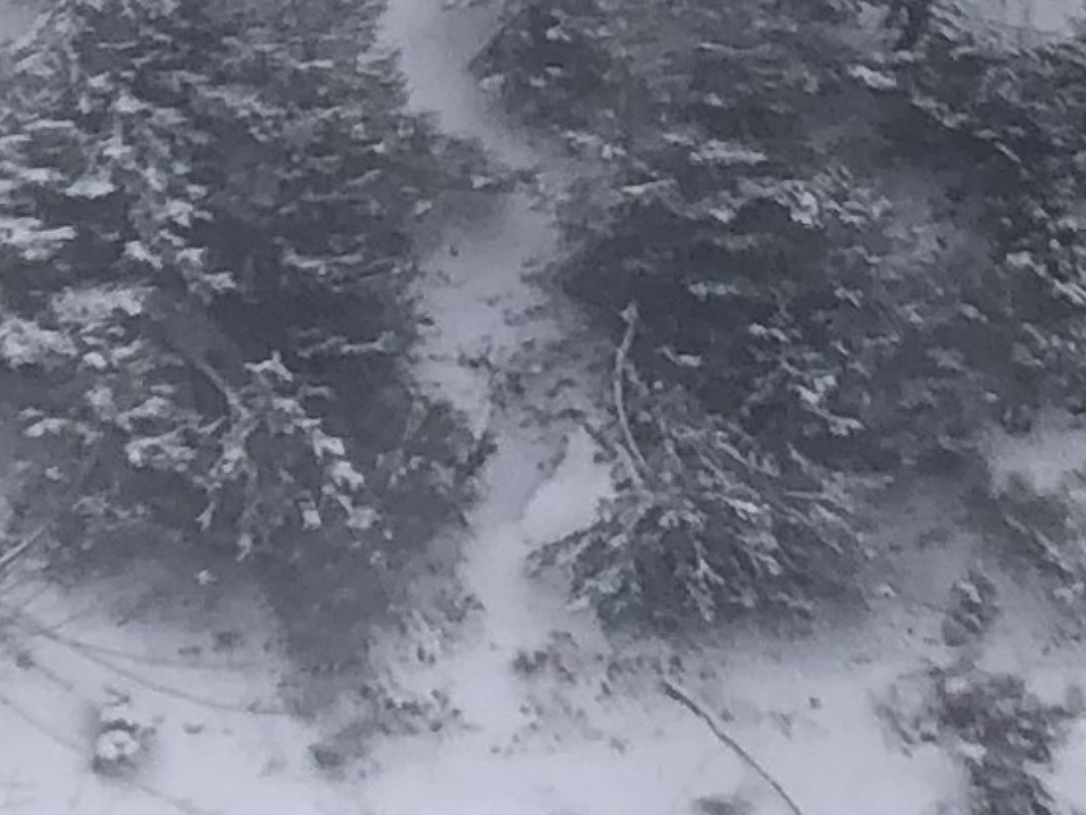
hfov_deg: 9.6
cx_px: -59
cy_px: -1039
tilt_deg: -5.2
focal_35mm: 204
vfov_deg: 6.9
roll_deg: +1.8
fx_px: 6401
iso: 20
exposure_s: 1/440
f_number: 1.8
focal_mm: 4
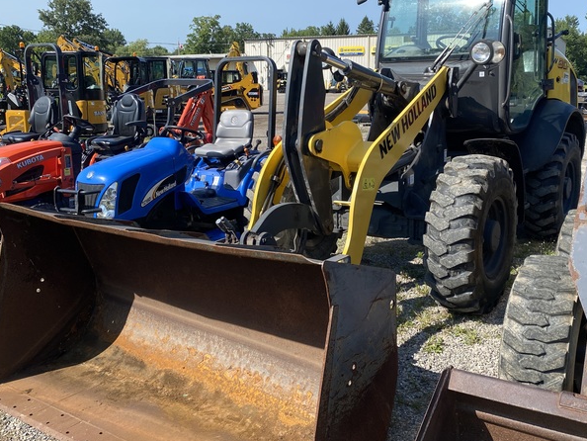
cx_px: 329
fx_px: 594
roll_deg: +0.4
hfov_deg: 52.5
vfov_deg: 40.7
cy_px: 199
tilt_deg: -9.1
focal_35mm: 35
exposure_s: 1/1543
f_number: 1.8
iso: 32
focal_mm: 4.25
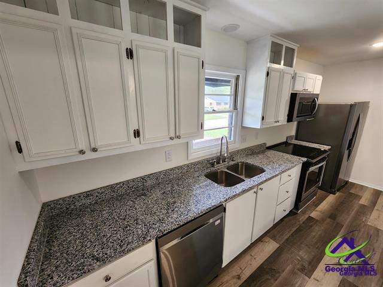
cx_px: 192
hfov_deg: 106.2
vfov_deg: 89.9
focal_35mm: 13
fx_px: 144
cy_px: 144
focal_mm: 2.2
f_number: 2.2
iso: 200
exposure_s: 1/60
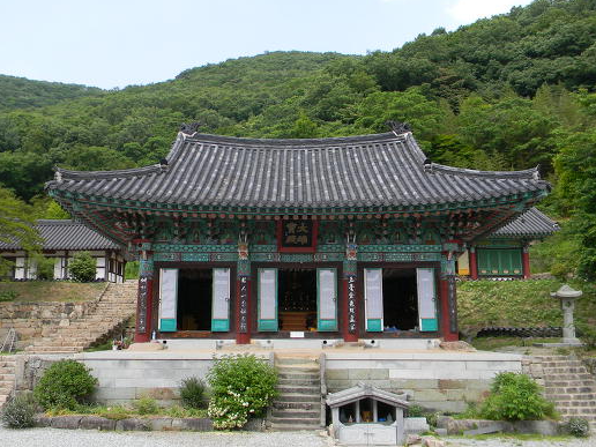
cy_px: 215
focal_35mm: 38
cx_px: 290
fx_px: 654
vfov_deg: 37.7
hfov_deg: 49.0
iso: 80
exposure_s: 1/414
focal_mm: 5
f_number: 3.5
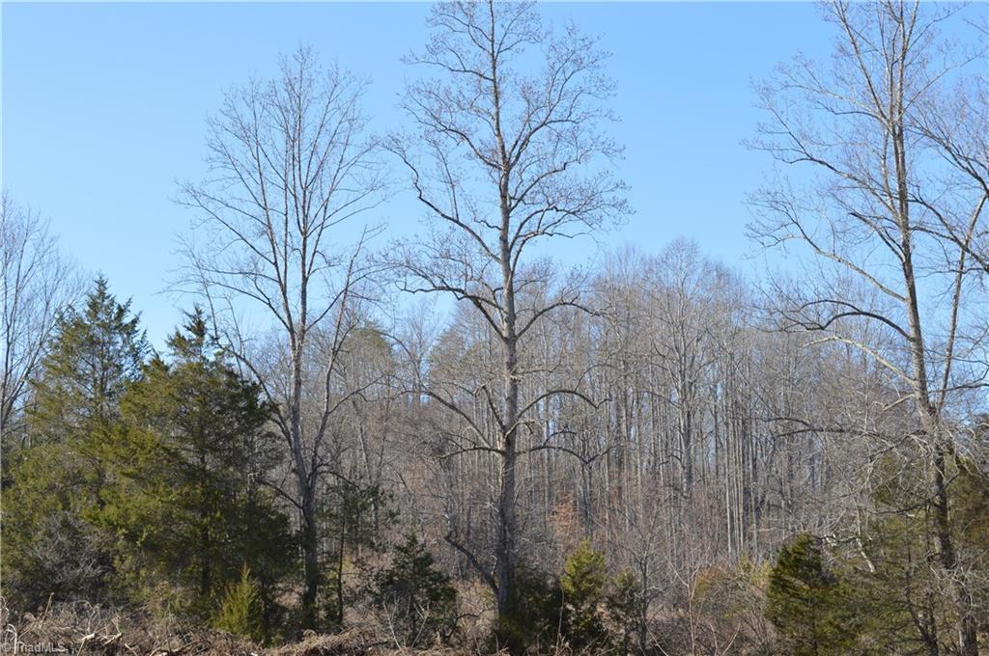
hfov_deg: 33.4
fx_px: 1646
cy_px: 328
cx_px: 494
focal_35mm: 60
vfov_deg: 22.6
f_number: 10
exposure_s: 1/400
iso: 400
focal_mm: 40
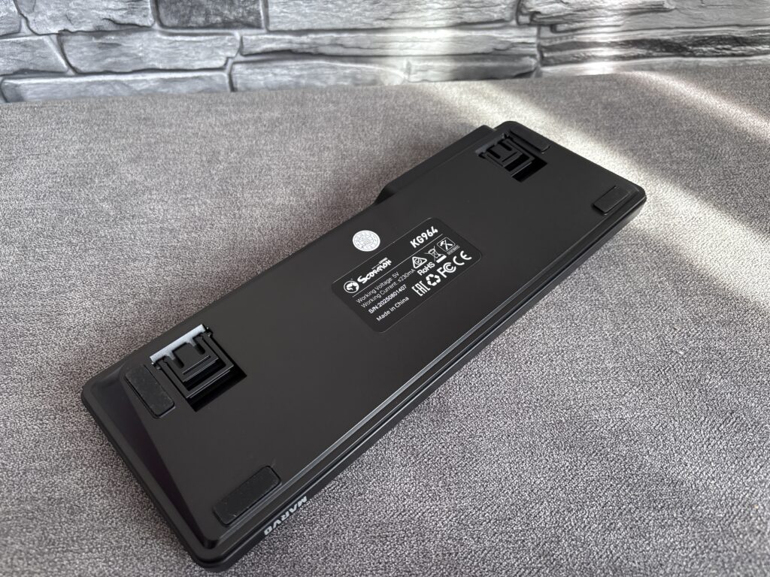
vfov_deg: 53.1
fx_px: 578
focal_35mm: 26
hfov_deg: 67.3
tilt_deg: -48.6
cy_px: 288
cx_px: 385
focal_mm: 5.96
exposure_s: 1/85
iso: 125
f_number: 1.6
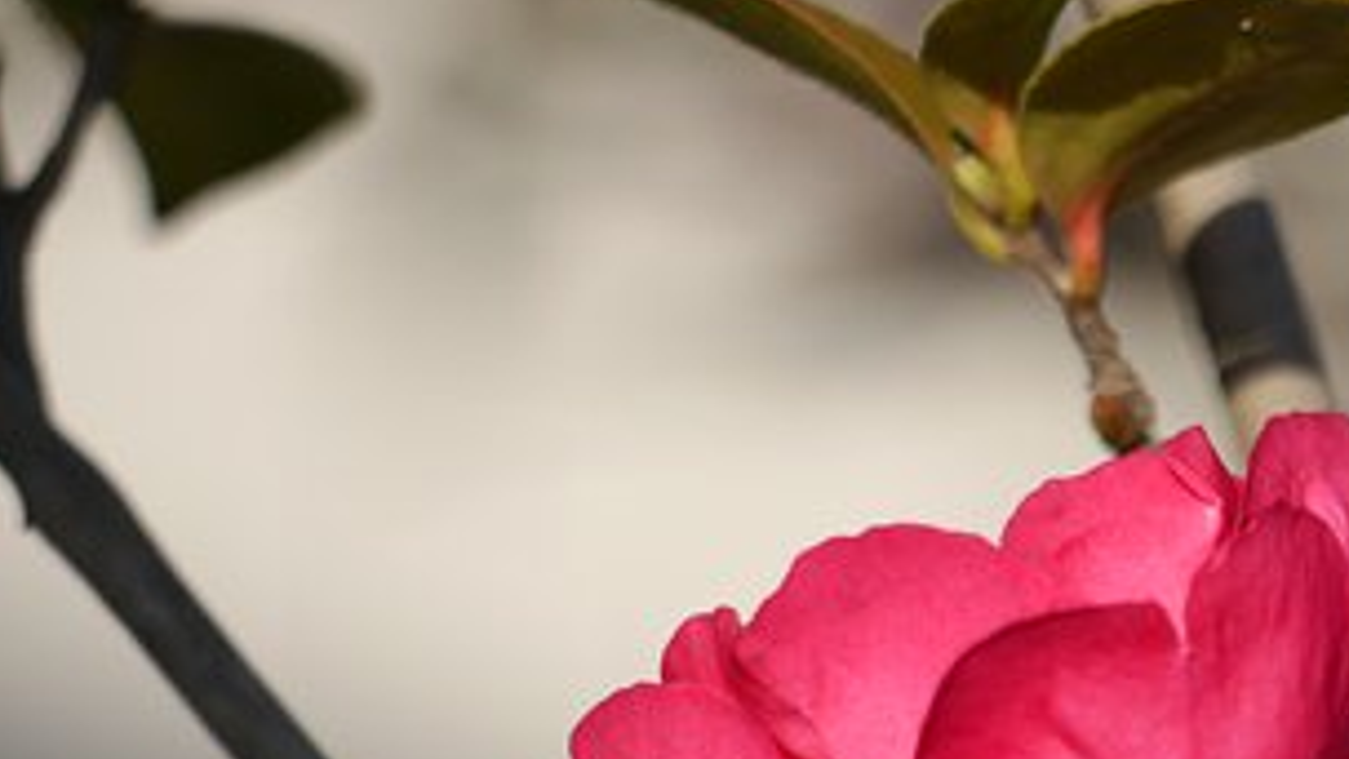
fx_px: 26219
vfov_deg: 1.7
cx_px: 919
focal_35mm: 733
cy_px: 821
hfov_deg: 2.9
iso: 100
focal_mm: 200
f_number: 5.6
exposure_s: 1/500
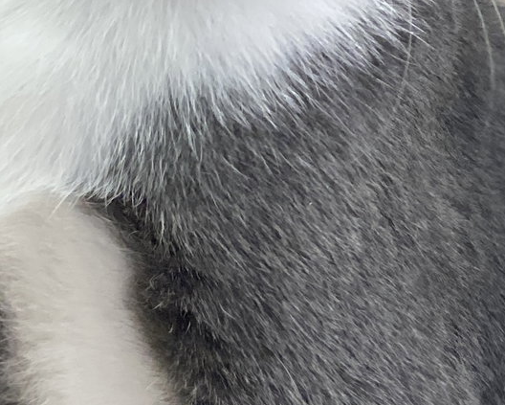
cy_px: 138
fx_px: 3066
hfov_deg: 9.4
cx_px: 458
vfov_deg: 7.5
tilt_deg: -16.4
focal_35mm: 205
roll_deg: -1.5
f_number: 2
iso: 125
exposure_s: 1/62
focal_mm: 6
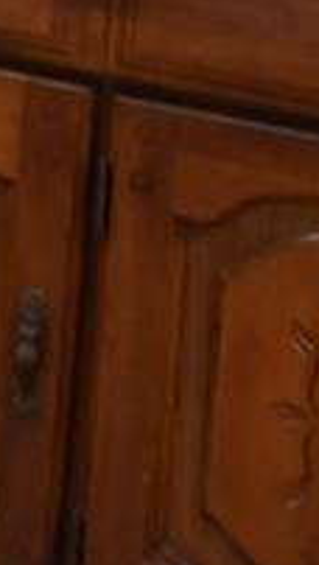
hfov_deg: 3.7
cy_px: -983
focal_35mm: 255
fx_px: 3825
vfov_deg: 7.6
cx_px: -1850
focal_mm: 24
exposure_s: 1/60
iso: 1600
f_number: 4
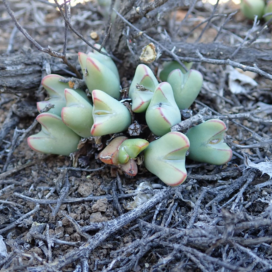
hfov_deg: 46.0
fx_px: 320
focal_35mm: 36
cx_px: 152
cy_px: 134
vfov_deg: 46.0
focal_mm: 5.5
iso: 200
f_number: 2.3
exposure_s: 1/125
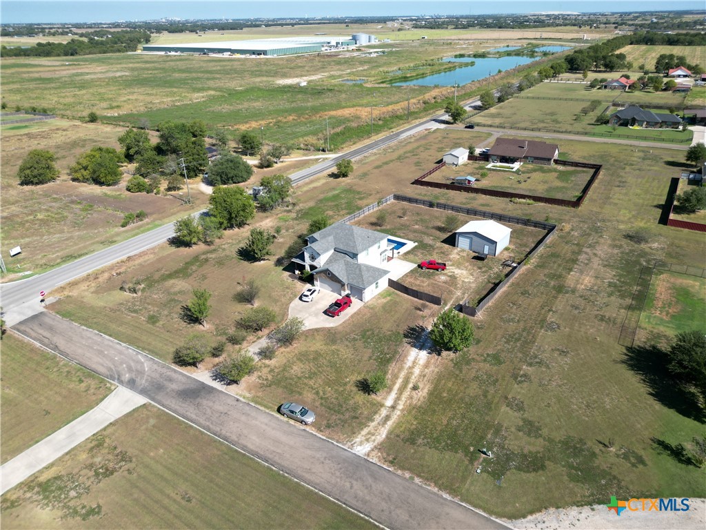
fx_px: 489
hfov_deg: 71.6
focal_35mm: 24
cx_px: 353
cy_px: 265
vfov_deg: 56.8
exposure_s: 1/2000
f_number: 1.7
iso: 100
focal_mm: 6.72
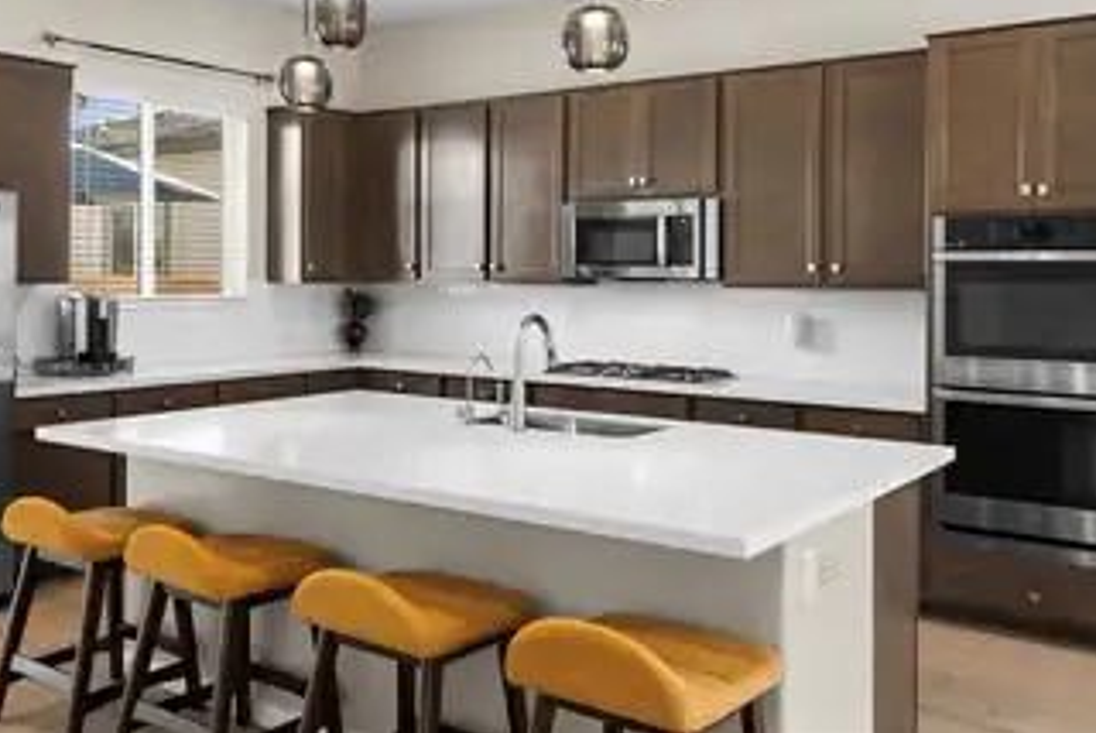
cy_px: 279
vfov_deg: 37.7
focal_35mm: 35
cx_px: 493
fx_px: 1066
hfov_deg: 54.3
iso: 400
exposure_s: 1/10
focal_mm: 19
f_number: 8
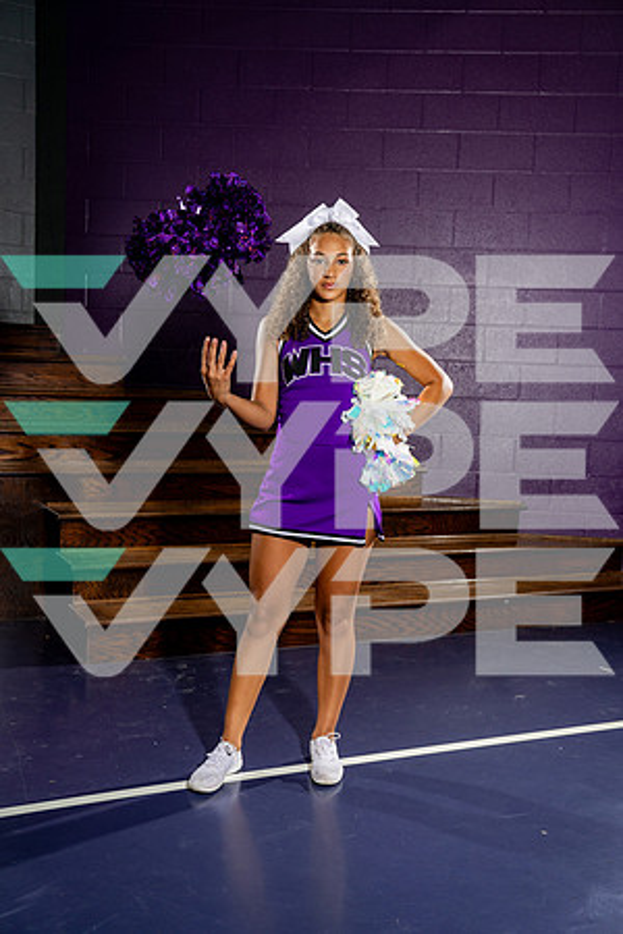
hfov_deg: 33.4
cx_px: 312
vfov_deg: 48.5
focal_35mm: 40
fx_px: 1038
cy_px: 467
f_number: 4
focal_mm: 40
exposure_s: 1/250
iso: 250
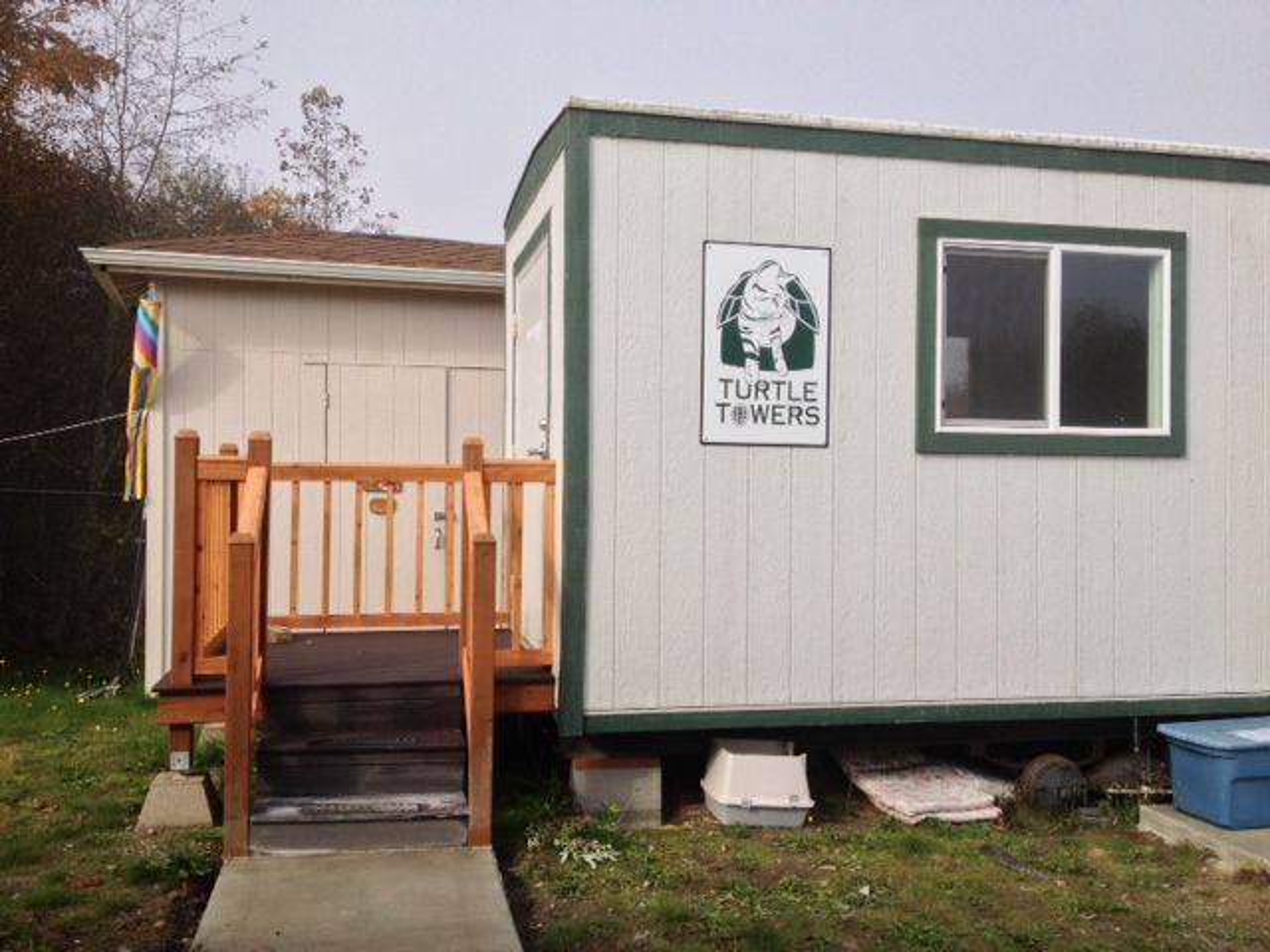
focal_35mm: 35
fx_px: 1284
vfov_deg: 40.7
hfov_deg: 52.6
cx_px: 635
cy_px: 476
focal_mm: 4.28
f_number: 2.4
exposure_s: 1/1493
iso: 50
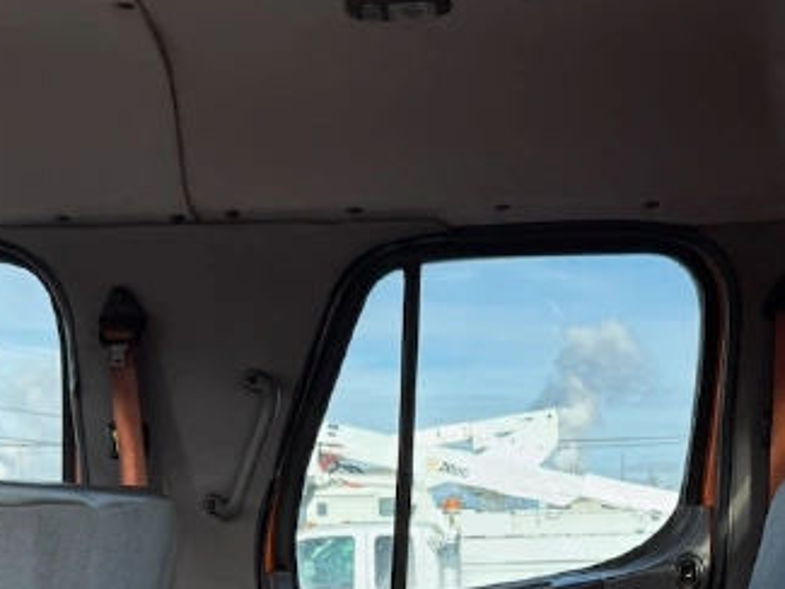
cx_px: 485
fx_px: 1338
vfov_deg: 23.1
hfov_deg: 32.6
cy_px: 678
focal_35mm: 59
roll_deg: -0.5
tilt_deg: -7.2
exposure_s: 1/938
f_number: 1.78
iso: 80
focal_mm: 6.76
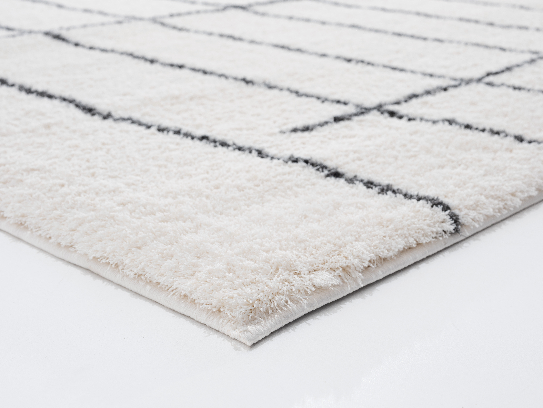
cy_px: 204
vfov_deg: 29.1
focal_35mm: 50
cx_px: 272
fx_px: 784
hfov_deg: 38.2
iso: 100
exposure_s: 1/1.67
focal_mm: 63
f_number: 16
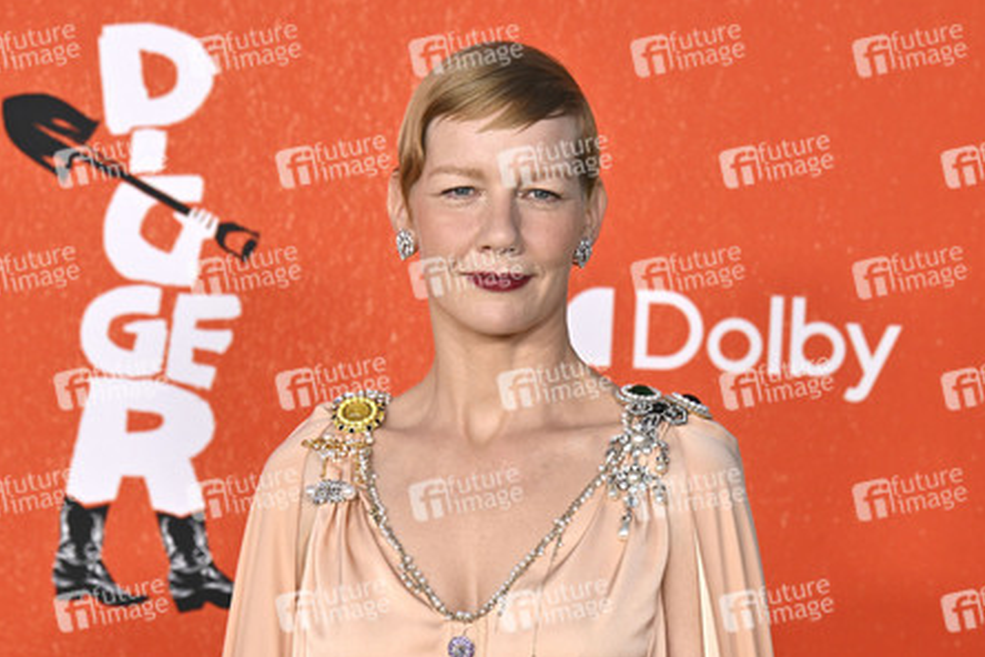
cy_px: 328
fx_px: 3748
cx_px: 496
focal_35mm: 137
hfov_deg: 15.0
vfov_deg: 10.0
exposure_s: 1/250
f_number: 6.3
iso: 1250
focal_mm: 135
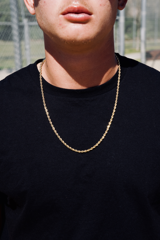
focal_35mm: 65
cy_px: 120
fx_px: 433
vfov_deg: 30.9
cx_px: 80
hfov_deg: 20.9
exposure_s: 1/160
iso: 160
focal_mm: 65
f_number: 9
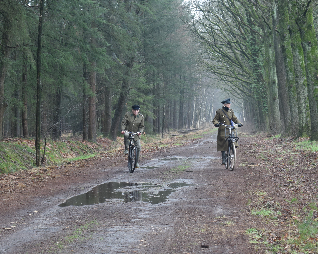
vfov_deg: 16.4
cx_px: 166
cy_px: 126
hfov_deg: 20.5
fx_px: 881
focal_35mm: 94
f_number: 5.6
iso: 500
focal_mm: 55
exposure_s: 1/60
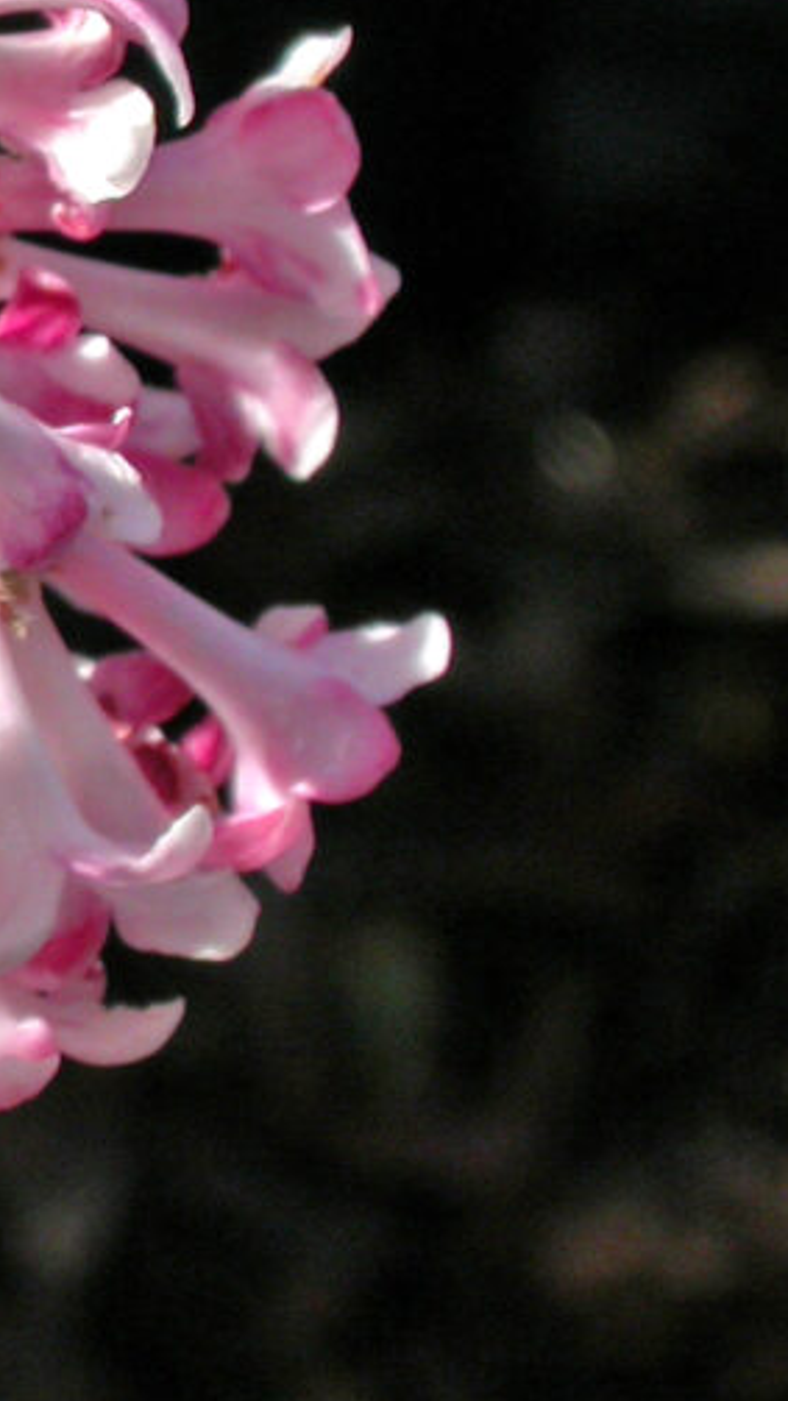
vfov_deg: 11.8
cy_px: 476
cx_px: -785
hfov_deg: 6.5
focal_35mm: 182
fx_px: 6759
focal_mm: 14.6
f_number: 6
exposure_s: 1/582
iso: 100
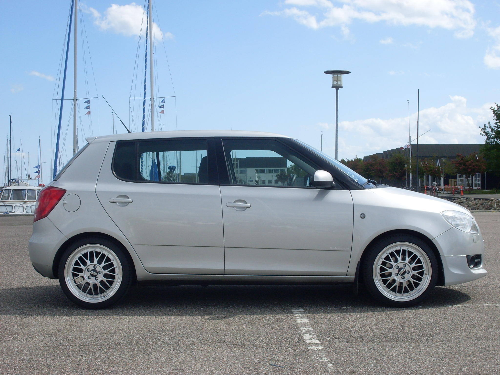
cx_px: 250
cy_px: 188
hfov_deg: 32.2
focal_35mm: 60
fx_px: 867
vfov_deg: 24.4
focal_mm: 9.9
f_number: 9.9
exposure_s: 1/125
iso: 80
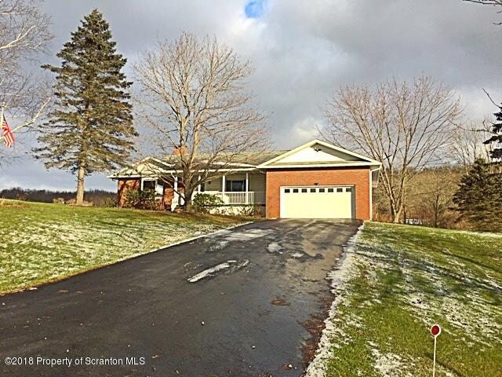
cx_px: 251
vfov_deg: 48.2
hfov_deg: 61.7
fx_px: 421
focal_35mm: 29
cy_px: 188
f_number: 2.2
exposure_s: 1/651
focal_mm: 4.15
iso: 25
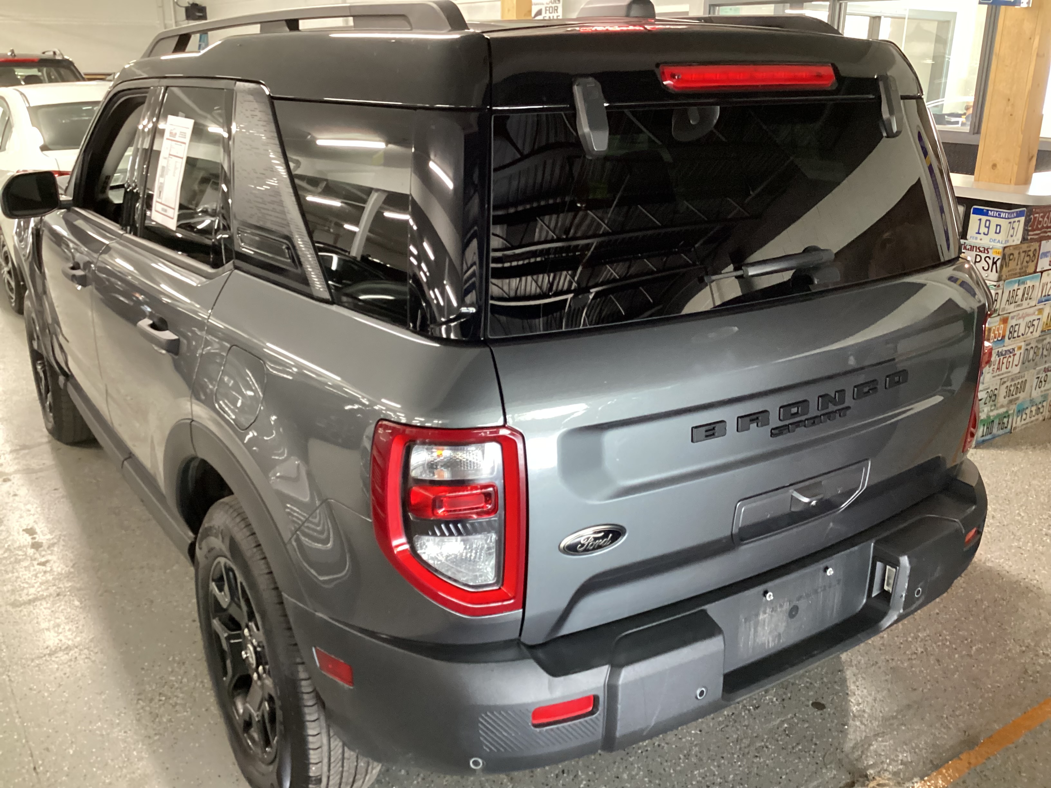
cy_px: 394
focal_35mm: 31
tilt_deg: -21.2
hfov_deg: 58.4
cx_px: 526
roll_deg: -1.2
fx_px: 941
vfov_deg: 45.4
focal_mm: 3.3
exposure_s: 1/30
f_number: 2.4
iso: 400
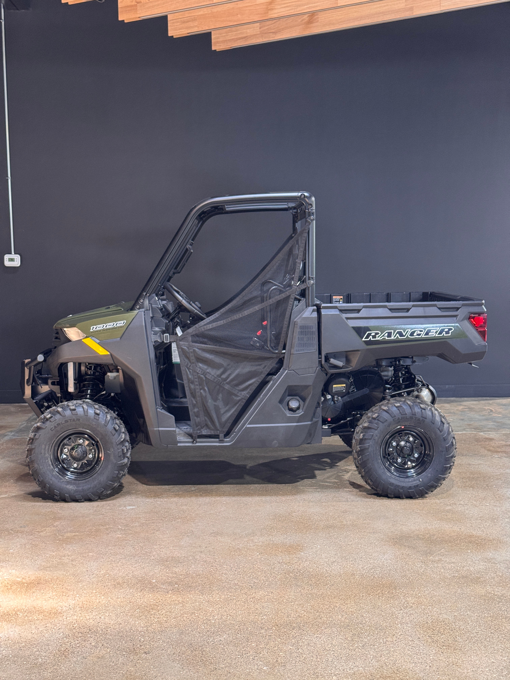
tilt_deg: -5.0
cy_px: 340
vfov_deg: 39.7
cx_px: 255
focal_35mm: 48
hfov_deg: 30.3
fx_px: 943
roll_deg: +0.8
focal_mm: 6.76
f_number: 1.78
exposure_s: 1/60
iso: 250
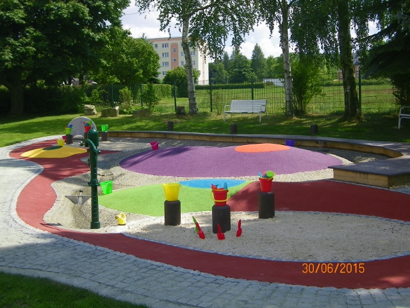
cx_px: 205
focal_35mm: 46
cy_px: 154
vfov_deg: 31.5
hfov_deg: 41.2
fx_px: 545
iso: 64
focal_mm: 8.2
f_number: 3.3
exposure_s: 1/400
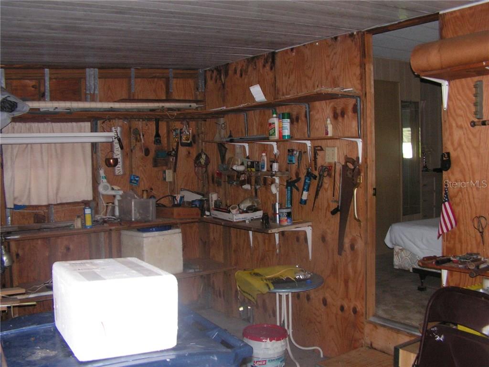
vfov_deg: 39.7
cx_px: 244
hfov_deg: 51.4
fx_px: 509
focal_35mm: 36
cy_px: 184
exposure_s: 1/40
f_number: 3.2
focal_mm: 6
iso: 200
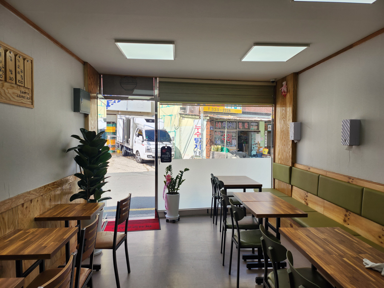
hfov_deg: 71.6
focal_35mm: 24
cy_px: 144
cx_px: 192
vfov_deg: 56.8
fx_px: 266
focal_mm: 5
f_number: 1.8
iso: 50
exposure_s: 1/799
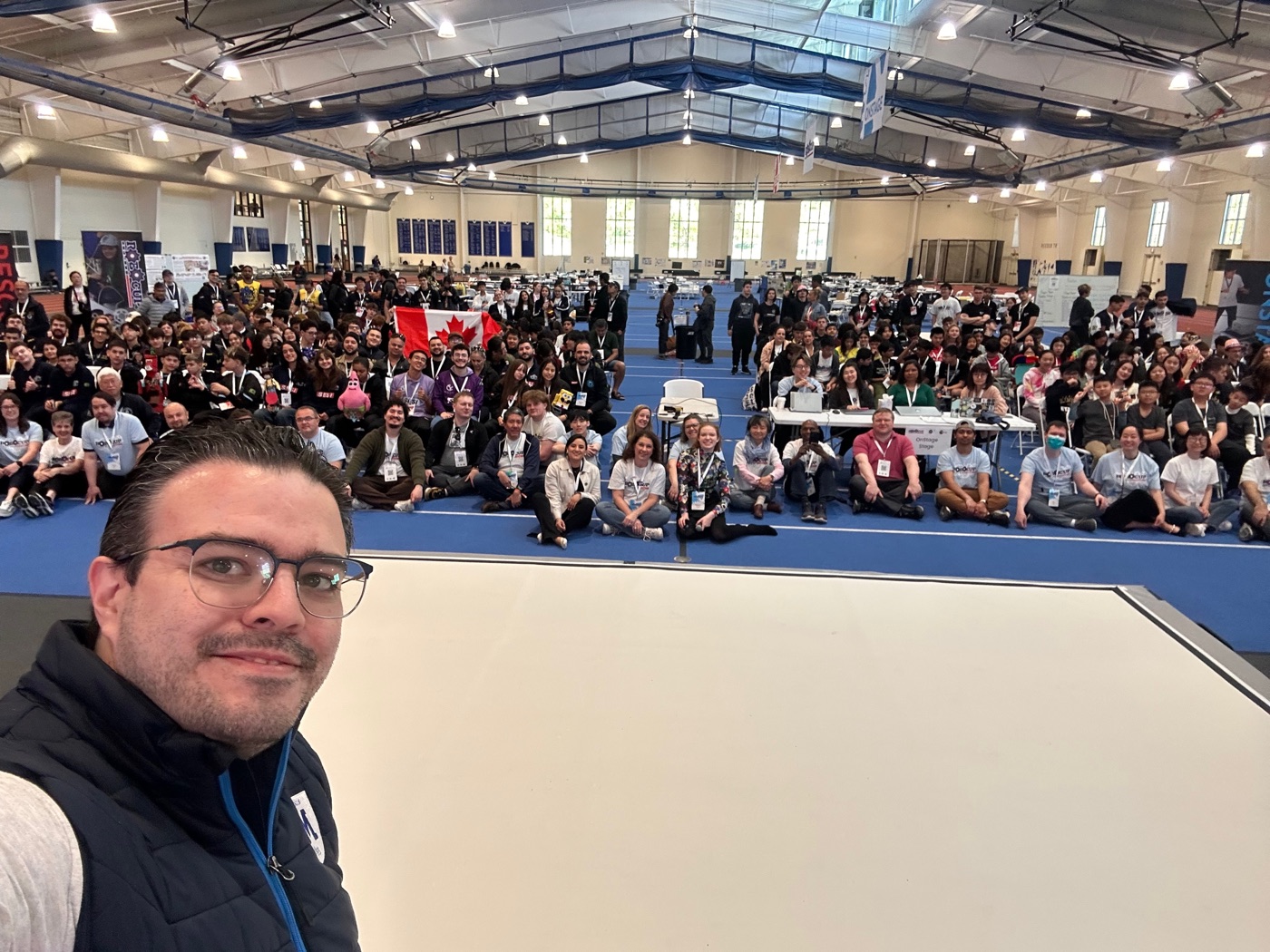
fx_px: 844
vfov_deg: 58.9
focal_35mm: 23
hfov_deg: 73.9
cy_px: 476
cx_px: 635
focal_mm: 2.69
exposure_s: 1/60
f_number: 1.9
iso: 100
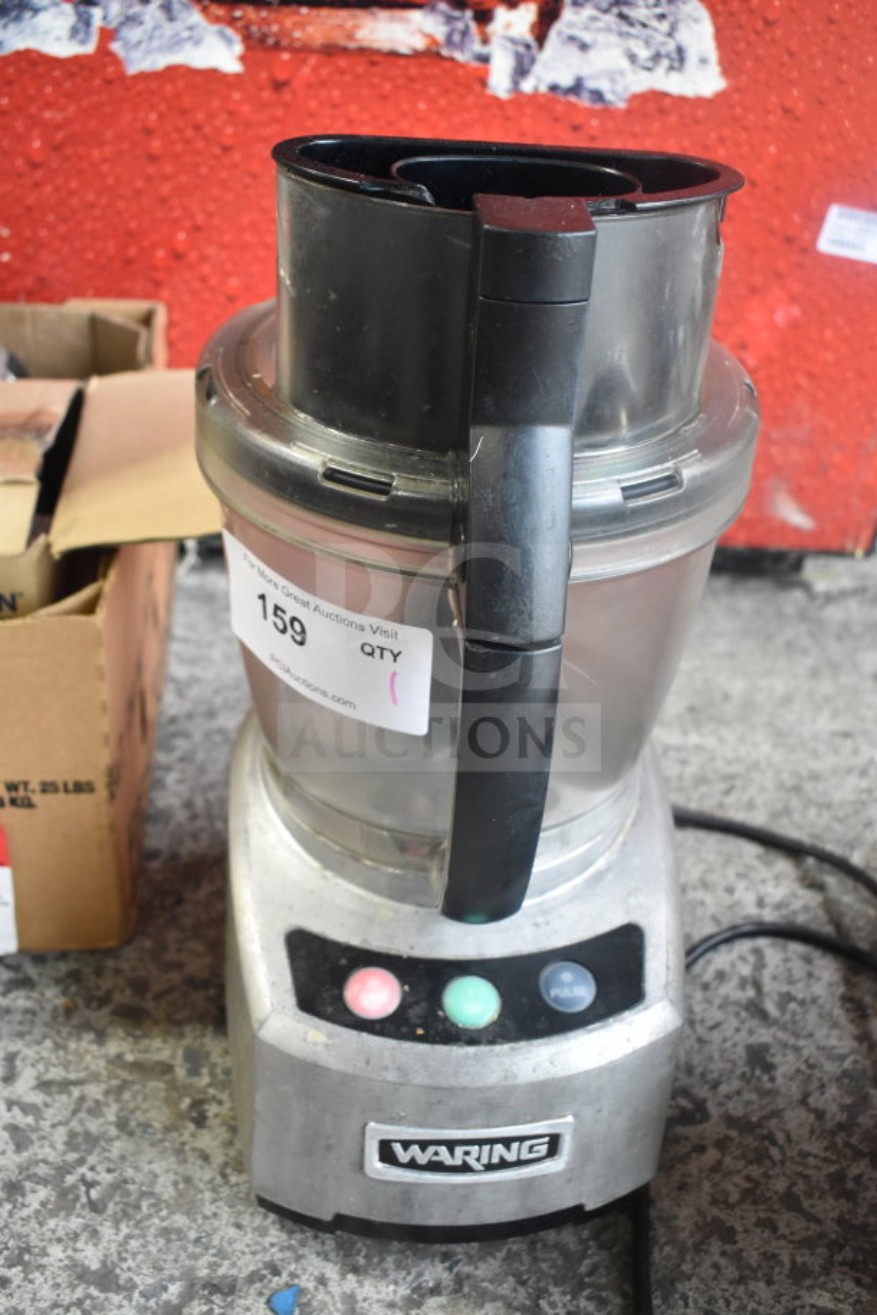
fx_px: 1261
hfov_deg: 38.4
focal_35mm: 34
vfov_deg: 55.1
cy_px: 658
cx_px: 438
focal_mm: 23
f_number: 3.8
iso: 1600
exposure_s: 1/160
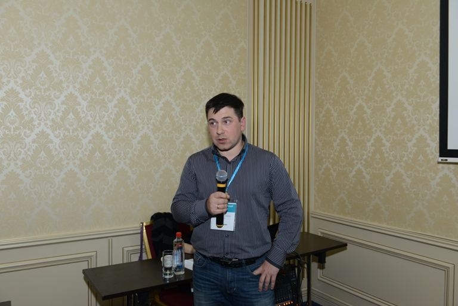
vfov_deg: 45.0
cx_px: 229
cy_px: 153
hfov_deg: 63.7
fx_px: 369
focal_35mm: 29
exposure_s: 1/80
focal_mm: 29
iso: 1250
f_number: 5.6
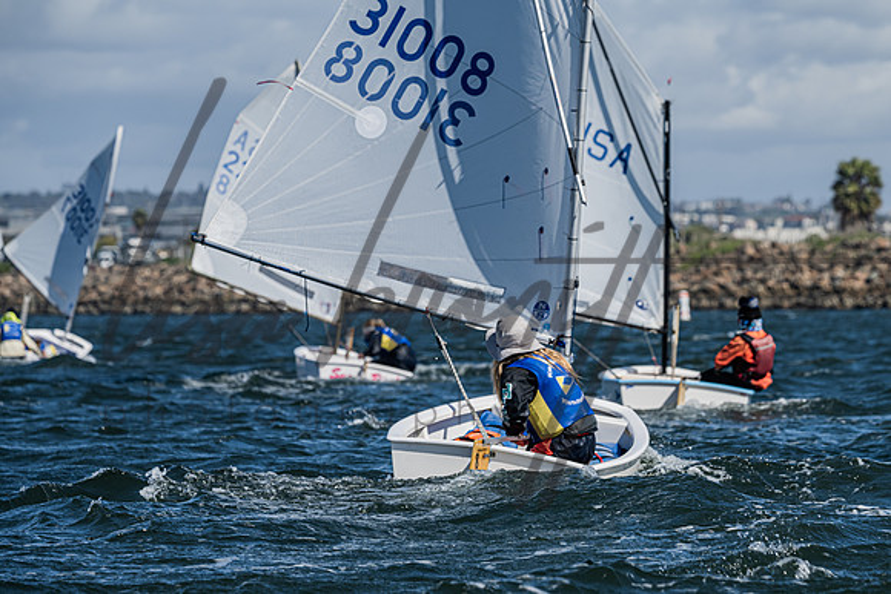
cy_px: 367
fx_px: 7031
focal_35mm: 284
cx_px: 550
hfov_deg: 7.2
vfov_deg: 4.8
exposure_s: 1/1250
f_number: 9
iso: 320
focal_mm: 230
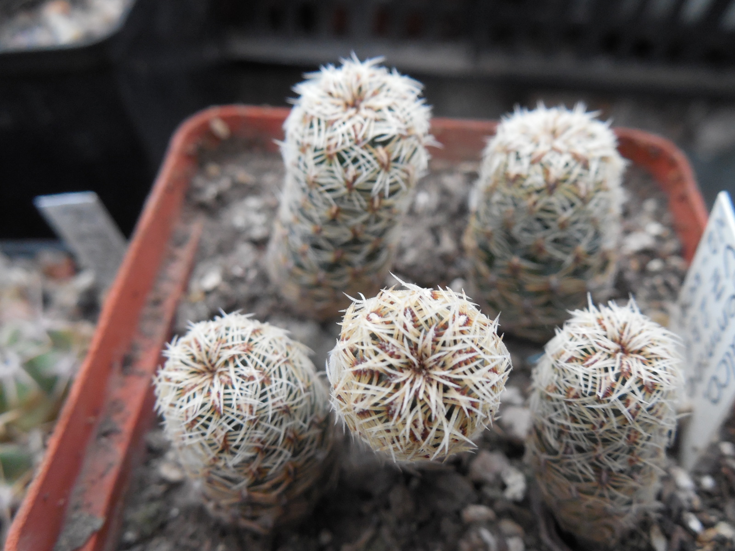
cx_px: 368
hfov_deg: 58.4
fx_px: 658
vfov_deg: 45.4
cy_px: 276
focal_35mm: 31
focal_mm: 5.6
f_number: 3.6
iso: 360
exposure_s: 1/30
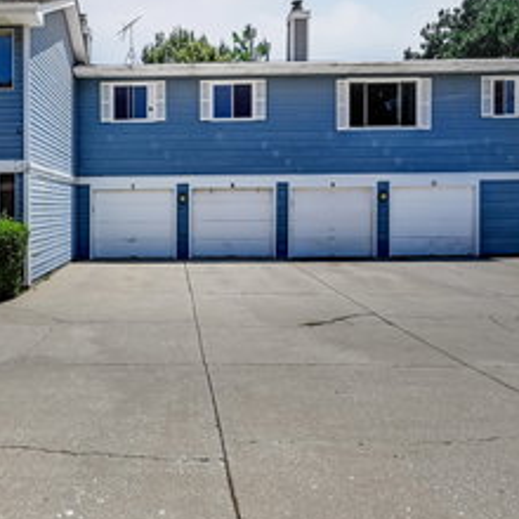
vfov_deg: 60.1
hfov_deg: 60.3
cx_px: 203
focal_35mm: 26
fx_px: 441
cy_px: 193
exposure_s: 1/1250
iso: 400
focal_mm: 14
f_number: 8
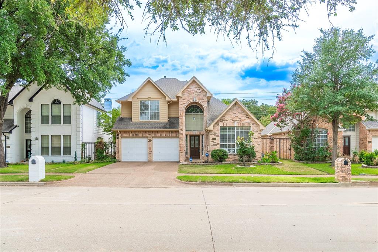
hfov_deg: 73.7
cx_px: 189
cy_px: 126
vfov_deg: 53.1
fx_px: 252
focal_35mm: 24
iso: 160
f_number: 8
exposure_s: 1/320
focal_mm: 24
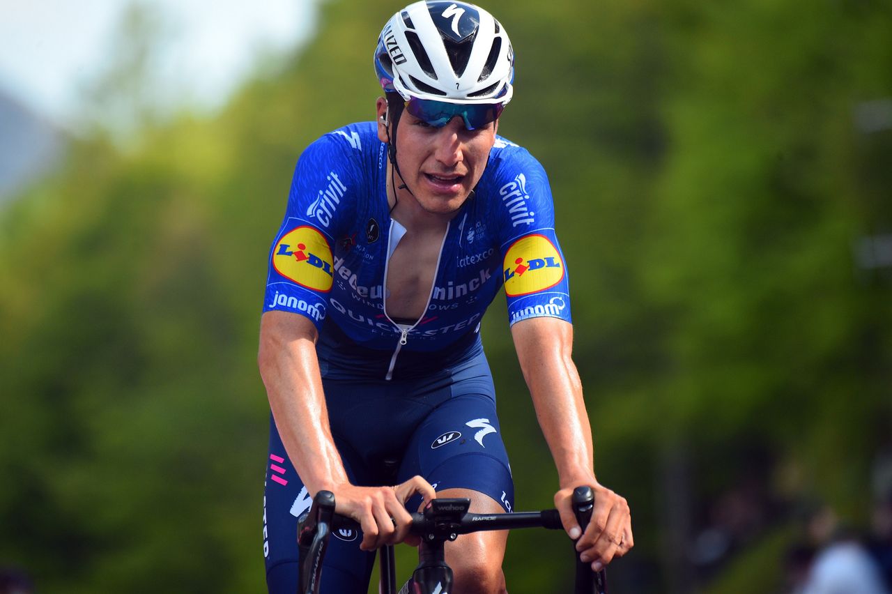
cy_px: 297
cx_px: 446
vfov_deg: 3.4
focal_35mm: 400
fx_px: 9906
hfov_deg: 5.2
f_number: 5.6
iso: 1250
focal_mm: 400
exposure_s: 1/1250
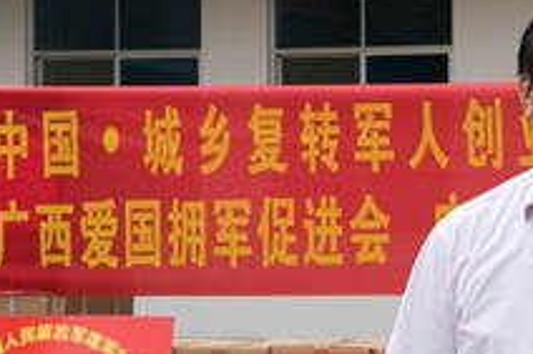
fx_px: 2012
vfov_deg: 10.1
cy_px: 176
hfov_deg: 14.7
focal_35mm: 136
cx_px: 613
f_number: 8
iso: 100
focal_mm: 36
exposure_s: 1/100
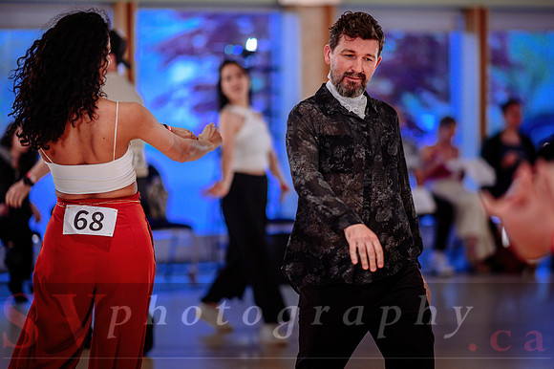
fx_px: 1766
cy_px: 172
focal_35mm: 115
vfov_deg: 11.9
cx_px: 299
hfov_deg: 17.8
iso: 1000
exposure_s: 1/500
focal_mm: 105
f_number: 1.4
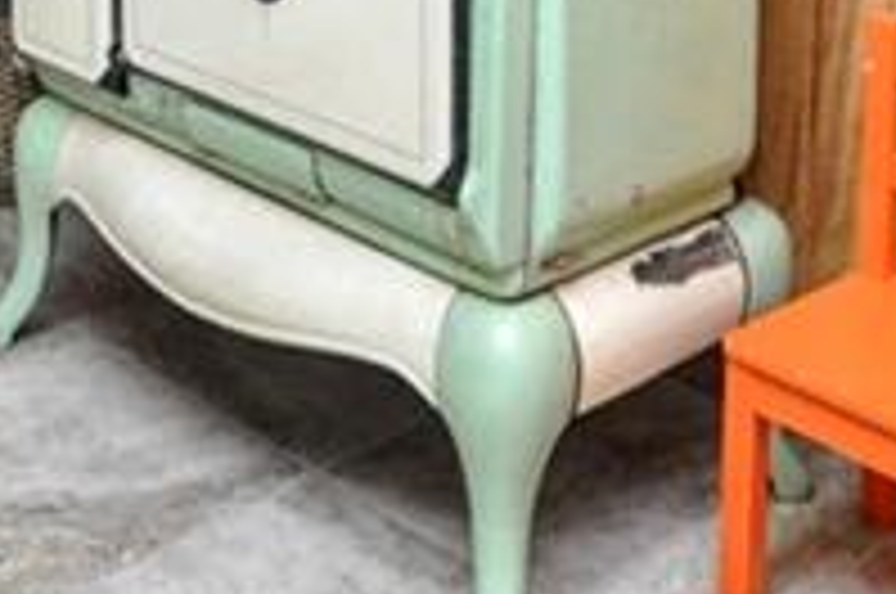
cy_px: -520
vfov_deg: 15.0
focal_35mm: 77
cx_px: 306
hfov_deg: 26.2
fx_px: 1913
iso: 800
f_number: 3.5
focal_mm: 10
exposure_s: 1/50
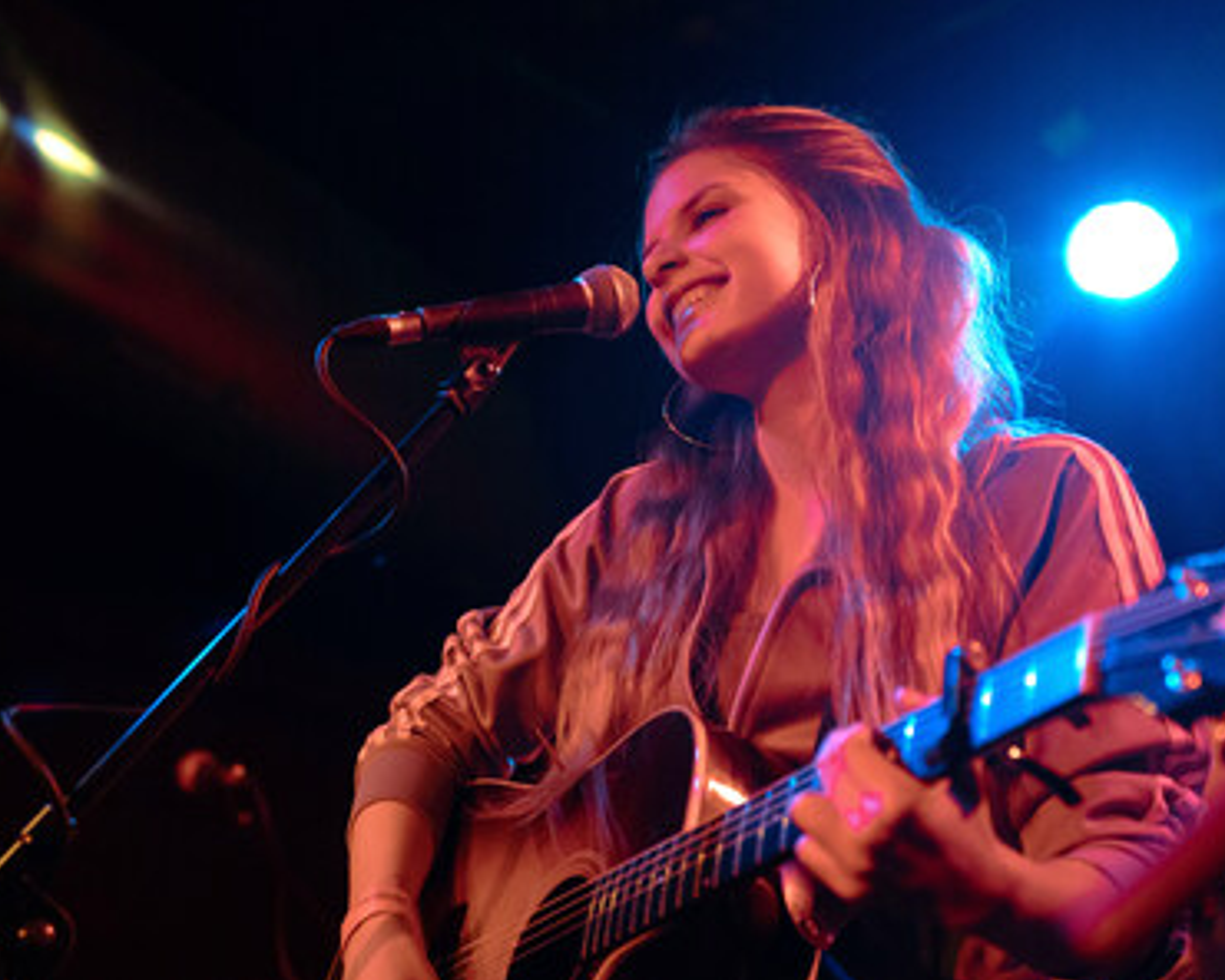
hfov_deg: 26.4
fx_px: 2610
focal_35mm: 72
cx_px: 560
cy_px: 493
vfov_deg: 21.3
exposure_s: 1/250
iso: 10000
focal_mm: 63
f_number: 2.8
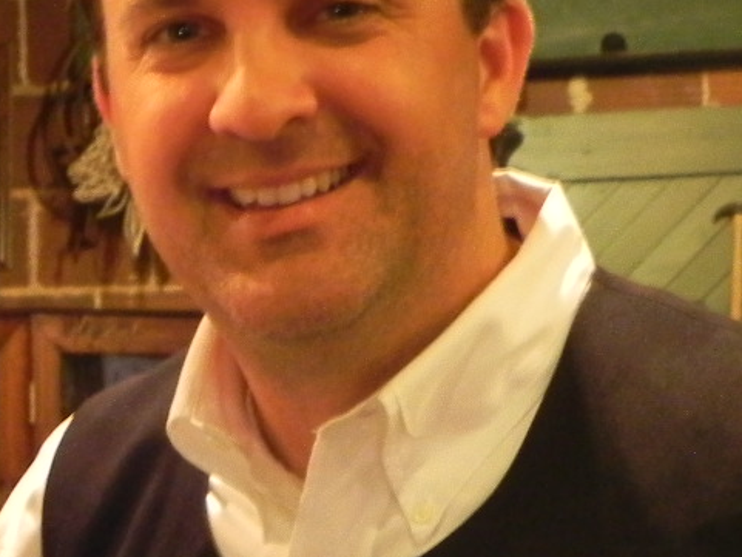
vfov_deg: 9.6
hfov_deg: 12.5
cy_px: 580
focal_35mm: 153
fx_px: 3280
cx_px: -193
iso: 400
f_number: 3.2
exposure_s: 1/11.8
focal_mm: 8.2
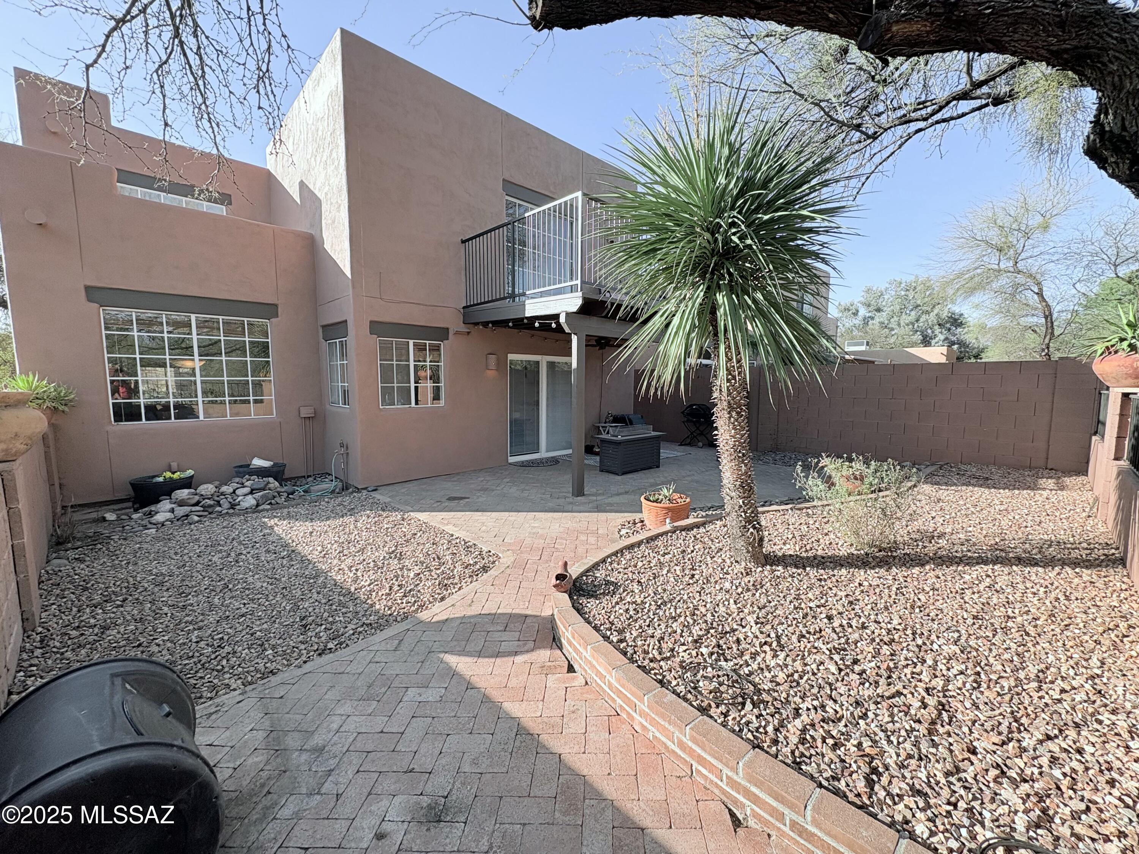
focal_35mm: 14
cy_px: 427
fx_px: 461
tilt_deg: -5.0
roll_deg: +0.2
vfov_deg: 85.7
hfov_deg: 102.1
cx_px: 570
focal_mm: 2.22
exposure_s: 1/462
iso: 50
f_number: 2.2
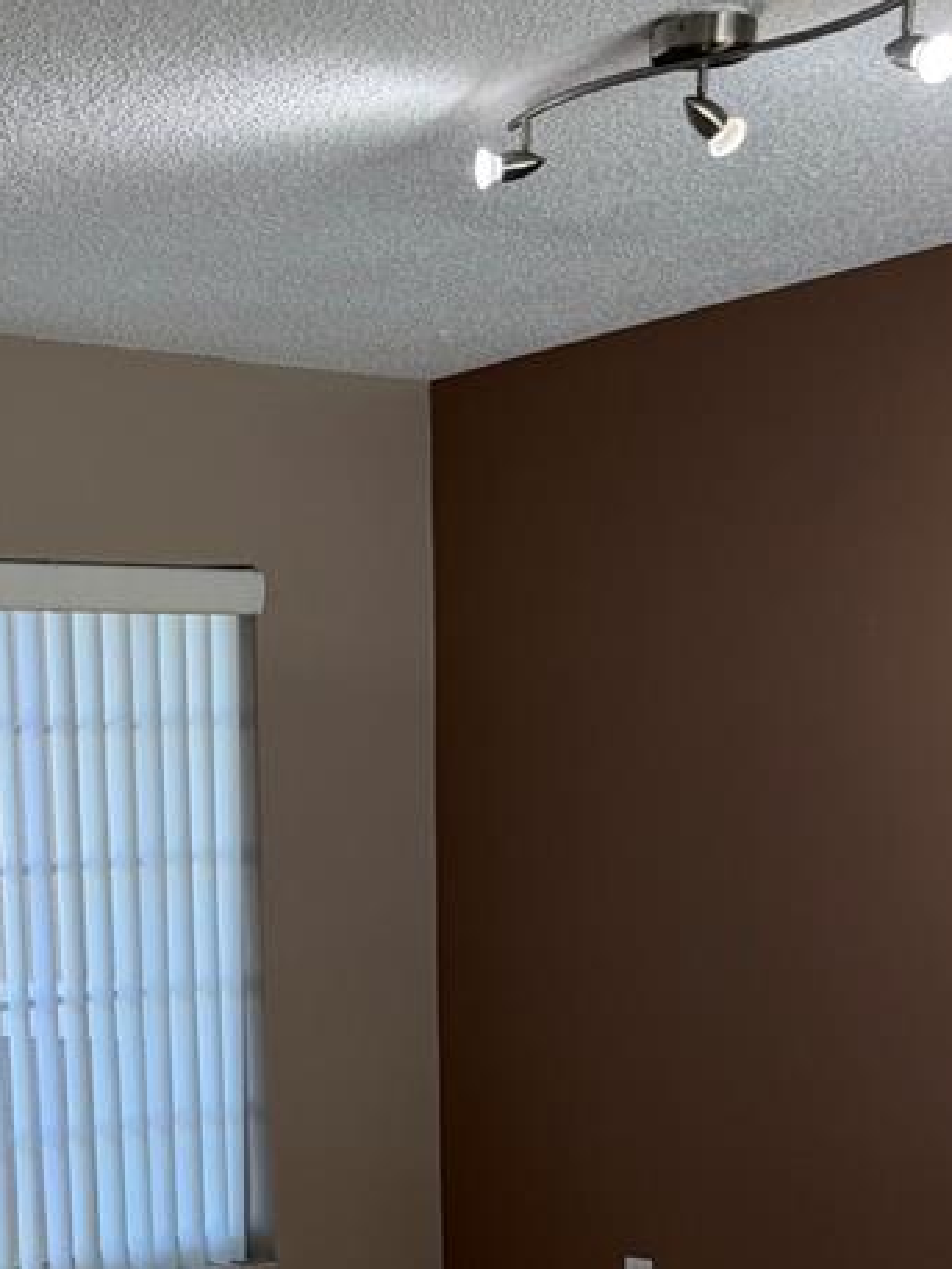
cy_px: 1302
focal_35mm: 63
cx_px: -25
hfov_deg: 22.3
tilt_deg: -9.6
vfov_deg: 28.6
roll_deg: +3.7
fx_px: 2309
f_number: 1.78
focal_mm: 6.76
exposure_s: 1/120
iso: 64
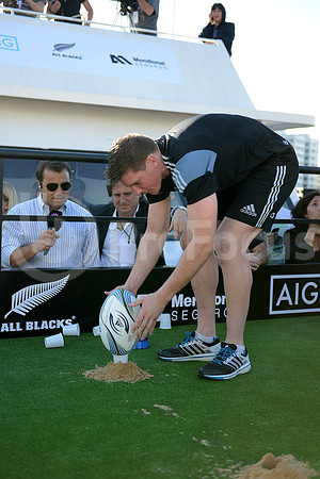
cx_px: 160
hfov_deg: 27.0
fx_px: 667
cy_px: 240
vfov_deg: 39.6
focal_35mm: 50
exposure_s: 1/800
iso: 250
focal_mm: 50
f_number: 2.8
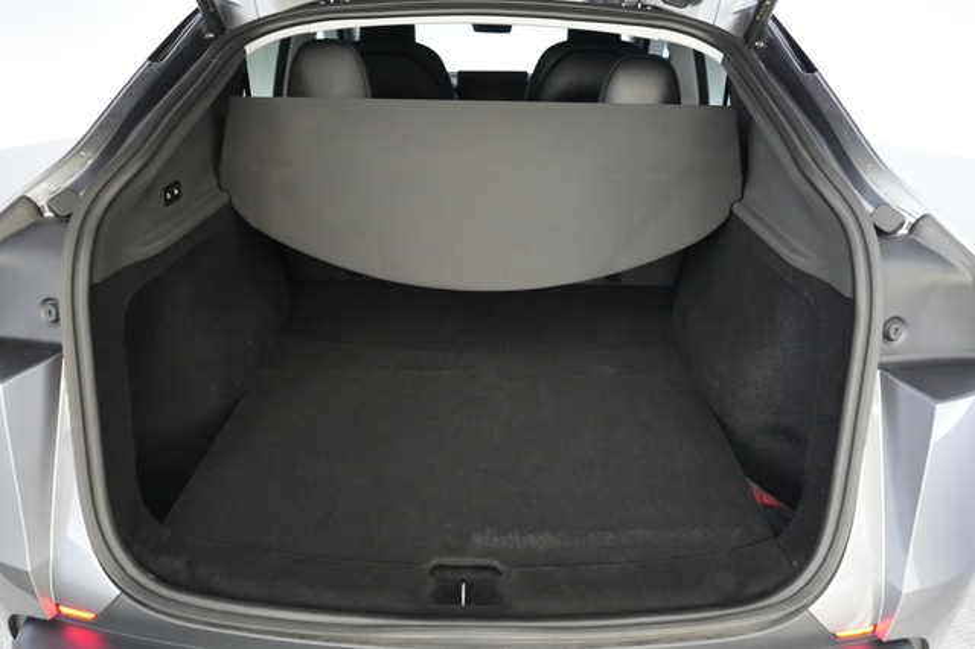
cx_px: 488
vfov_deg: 51.2
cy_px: 324
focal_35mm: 25
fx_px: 677
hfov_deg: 71.5
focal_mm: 25
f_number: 2.8
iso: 8000
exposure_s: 1/160
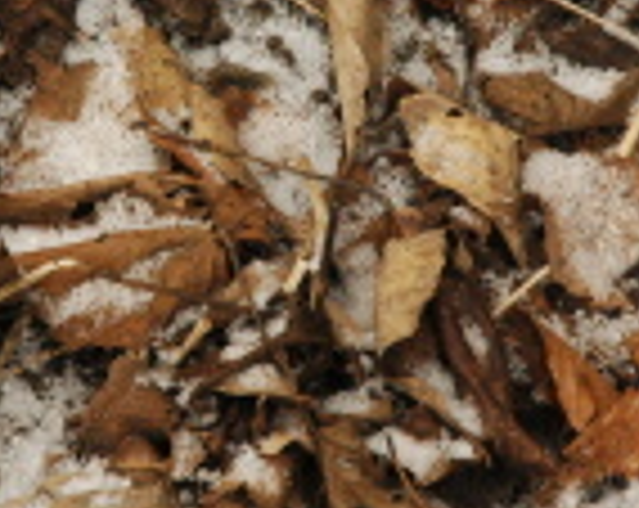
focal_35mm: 278
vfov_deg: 5.5
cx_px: 320
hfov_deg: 7.0
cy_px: 72
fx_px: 5247
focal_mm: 70
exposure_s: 1/250
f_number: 8
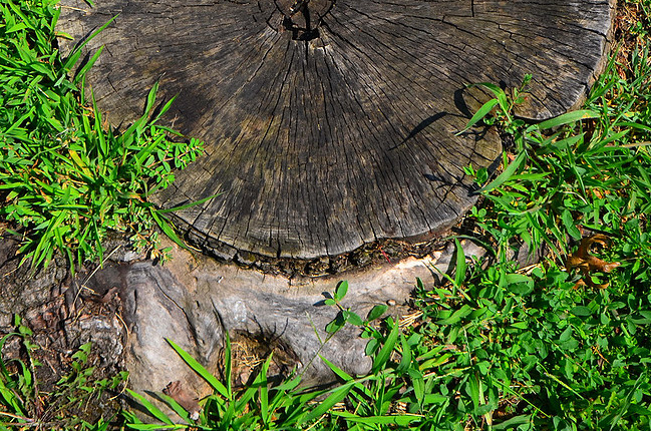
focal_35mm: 61
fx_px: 1101
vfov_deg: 21.9
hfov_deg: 32.8
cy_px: 81
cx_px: 248
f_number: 6.3
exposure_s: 1/160
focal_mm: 24
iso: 100
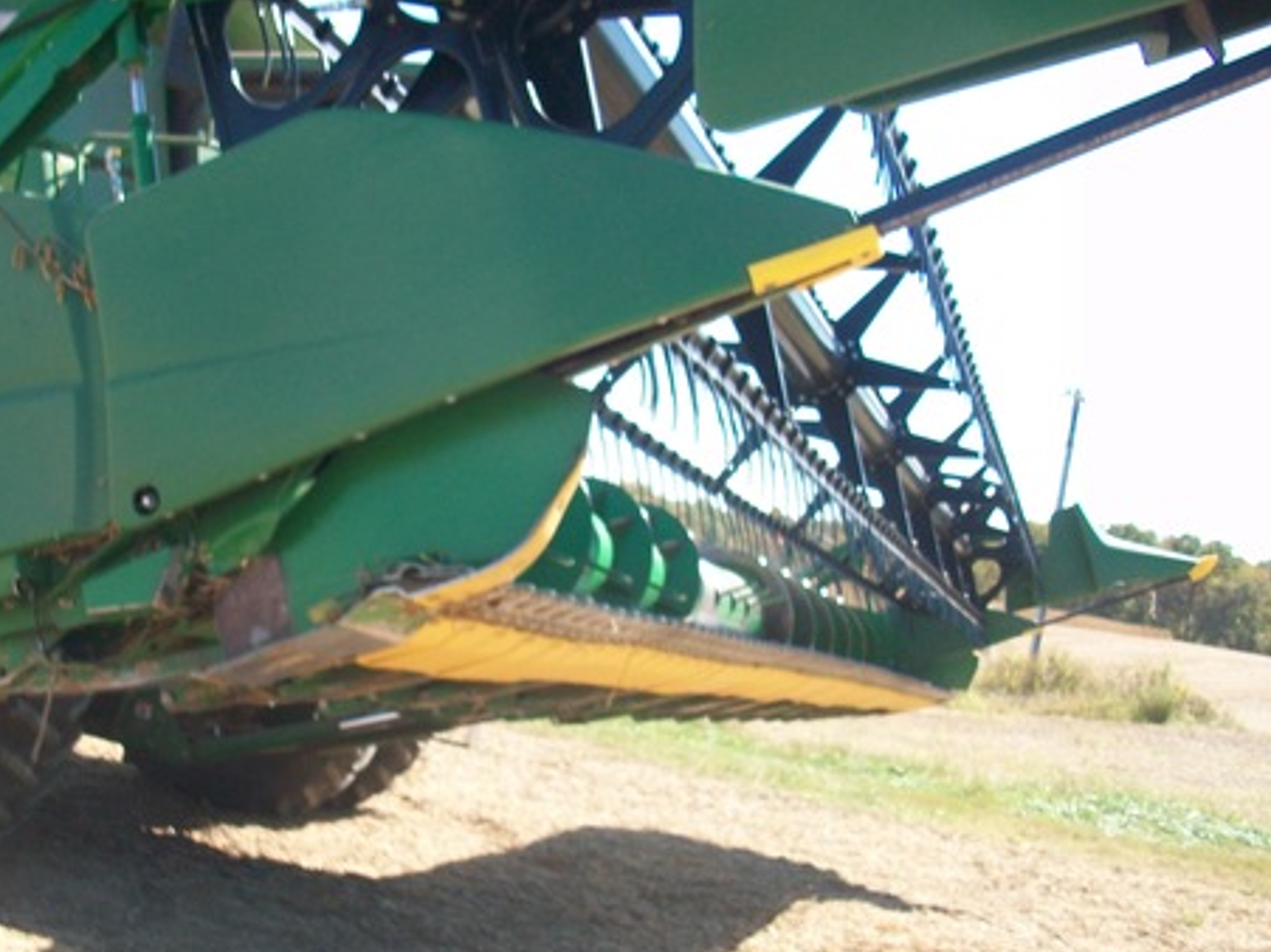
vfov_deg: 35.1
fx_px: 1505
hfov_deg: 45.5
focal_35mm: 41
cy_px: 439
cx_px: 507
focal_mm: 5.7
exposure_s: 1/400
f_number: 2.8
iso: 80
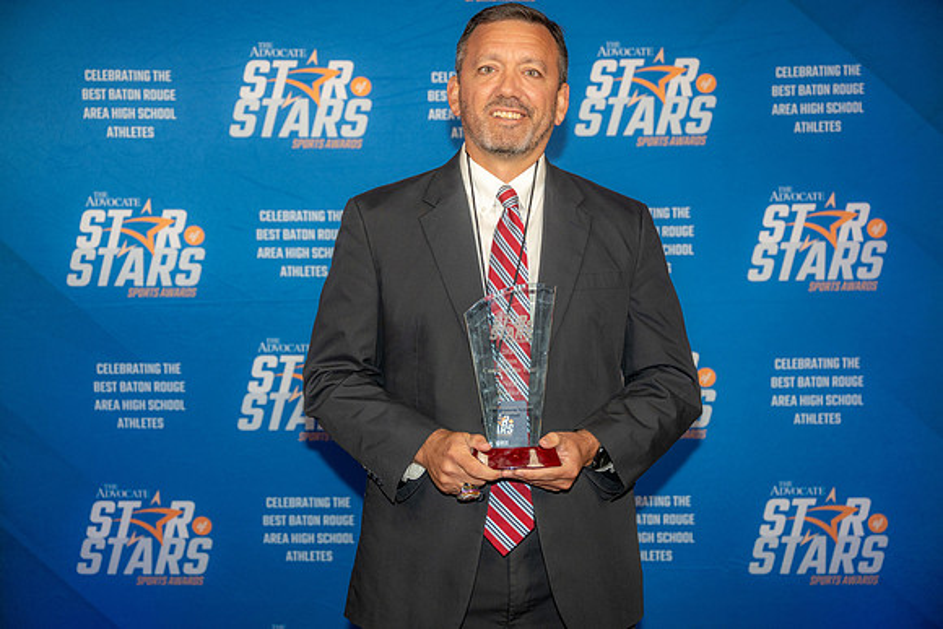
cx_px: 472
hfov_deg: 38.2
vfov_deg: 26.0
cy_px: 314
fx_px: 1362
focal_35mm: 52
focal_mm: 52
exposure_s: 1/125
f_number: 3.5
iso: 320
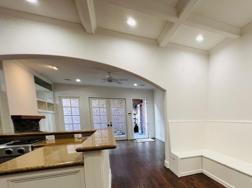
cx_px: 182
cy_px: 134
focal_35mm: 19
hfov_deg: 79.6
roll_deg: +1.4
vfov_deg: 65.6
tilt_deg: -6.3
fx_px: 138
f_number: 1.8
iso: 160
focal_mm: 1.57
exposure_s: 1/100
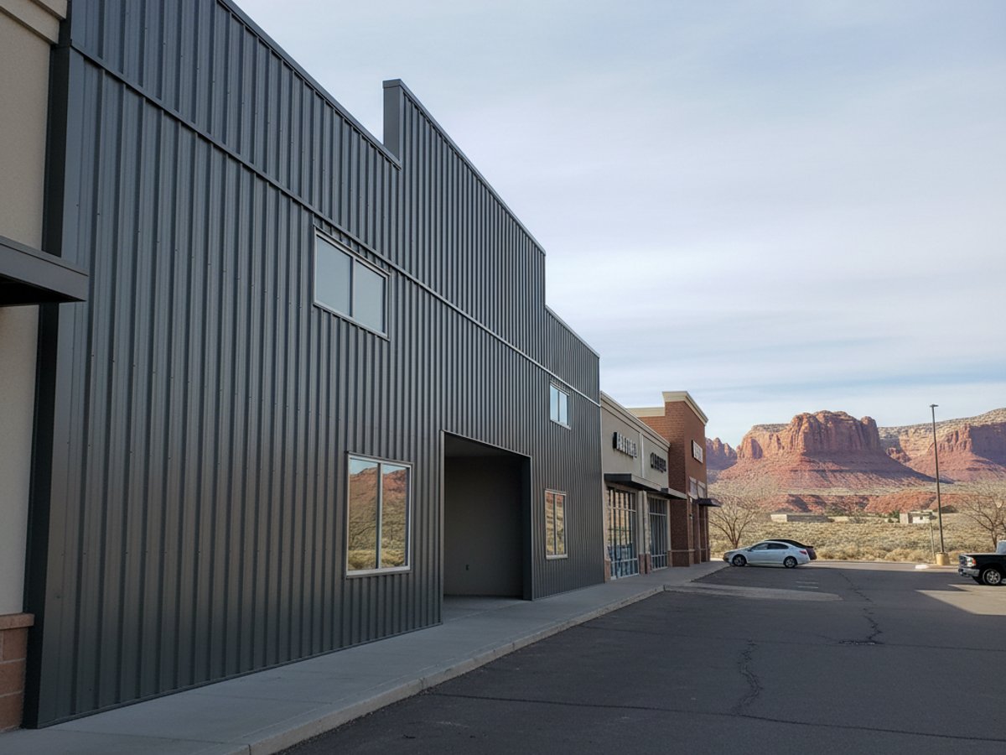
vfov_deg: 53.1
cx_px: 503
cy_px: 378
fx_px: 756
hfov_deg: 67.3
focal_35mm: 26
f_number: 1.6
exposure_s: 1/840
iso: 665
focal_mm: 5.7
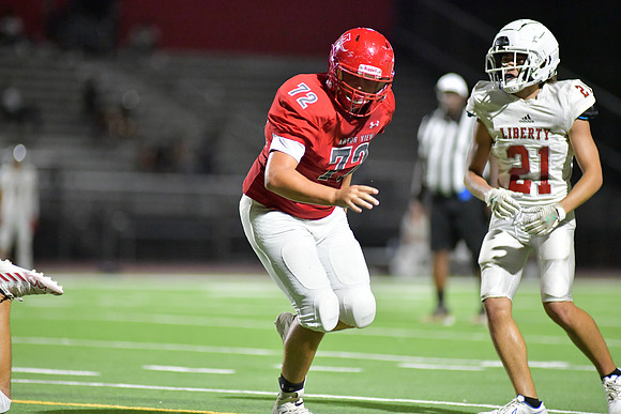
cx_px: 310
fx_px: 5176
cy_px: 207
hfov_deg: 6.9
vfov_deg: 4.6
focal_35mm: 300
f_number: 3.2
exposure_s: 1/1250
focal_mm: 300
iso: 10000
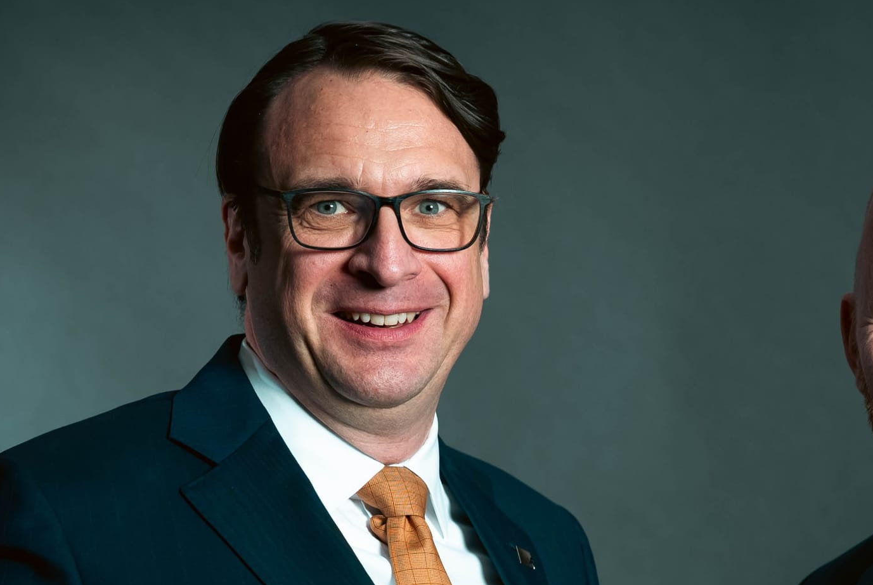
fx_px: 3836
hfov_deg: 13.0
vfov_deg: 8.7
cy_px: 425
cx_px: 612
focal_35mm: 158
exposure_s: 1/125
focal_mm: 85
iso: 200
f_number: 2.8
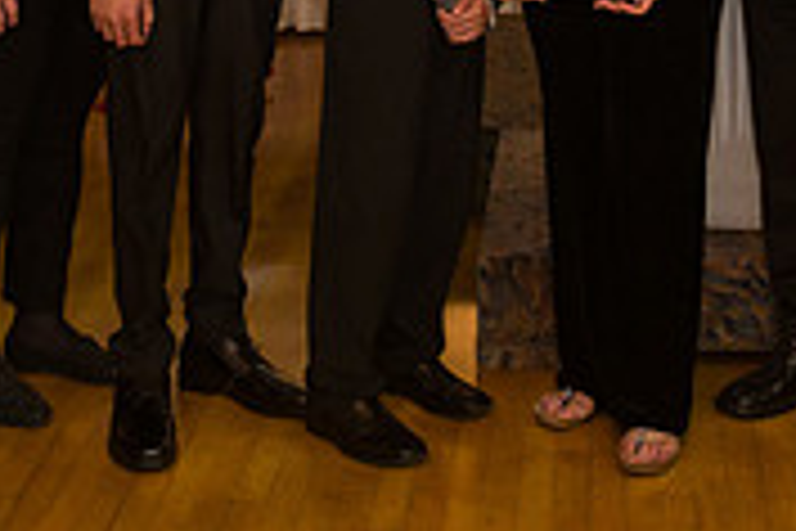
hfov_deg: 21.3
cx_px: 603
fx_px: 2100
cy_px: -214
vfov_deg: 13.7
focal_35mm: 95
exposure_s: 1/125
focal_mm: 29
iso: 1000
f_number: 4
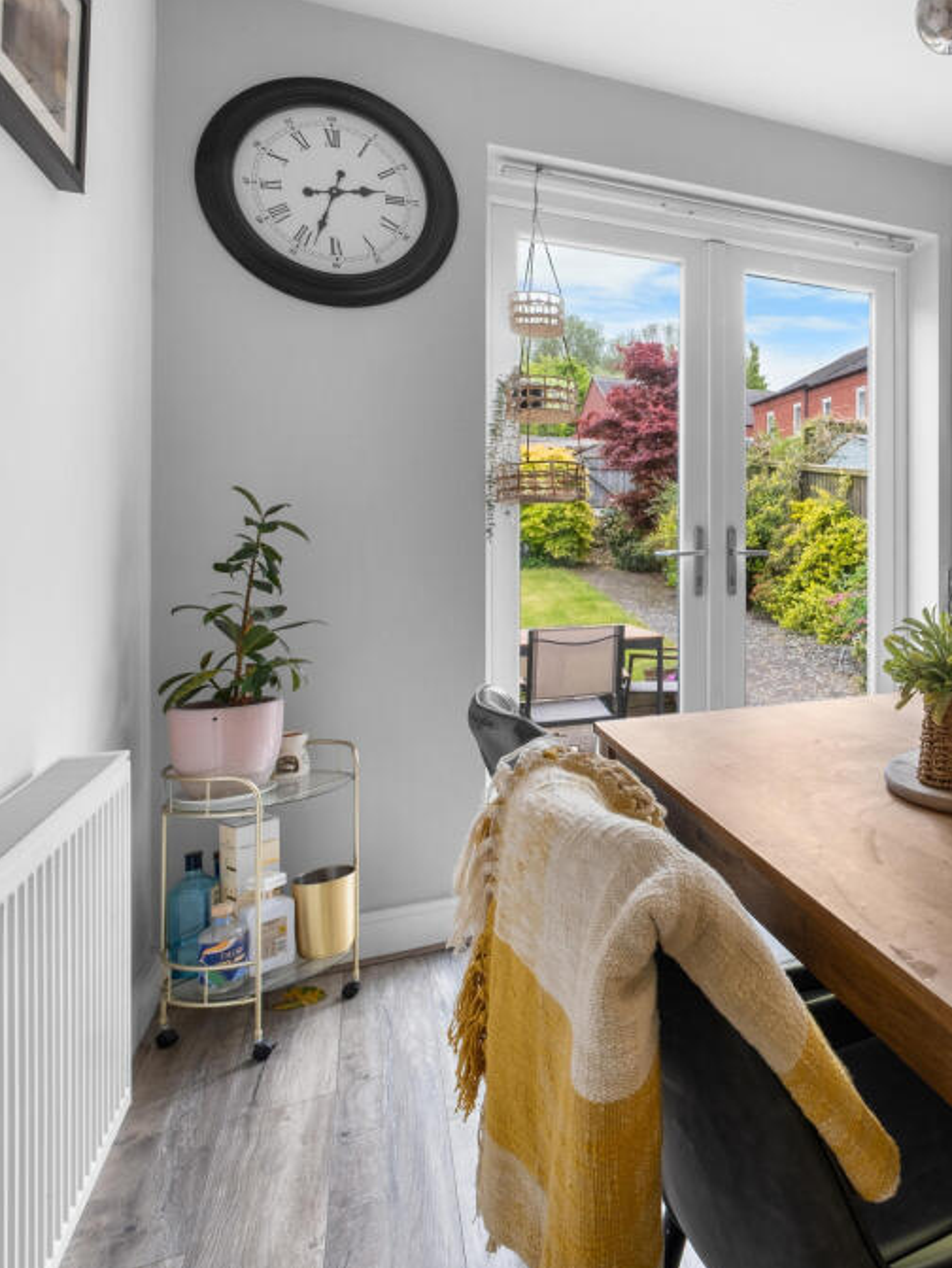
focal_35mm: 22
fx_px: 806
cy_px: 642
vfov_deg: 76.4
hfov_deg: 52.2
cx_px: 892
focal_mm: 10
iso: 160
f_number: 8
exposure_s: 1.6
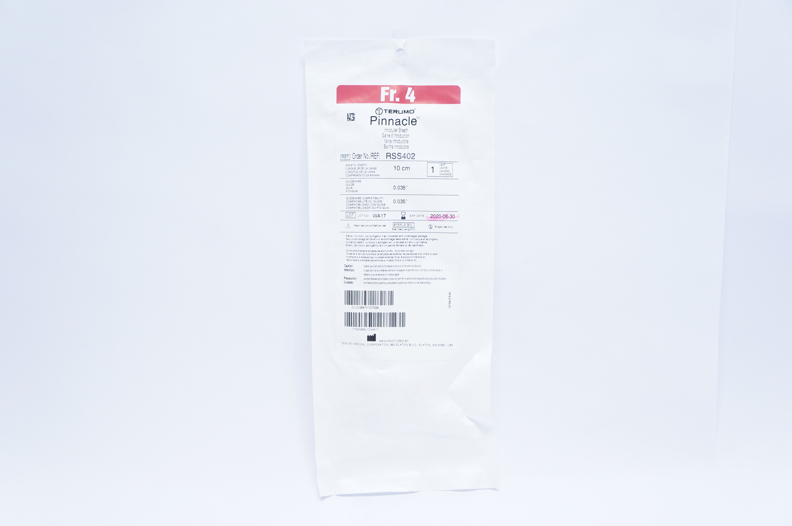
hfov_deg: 53.2
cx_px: 396
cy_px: 263
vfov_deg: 36.8
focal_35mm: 36
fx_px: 791
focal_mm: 24
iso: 1600
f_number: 5
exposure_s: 1/125
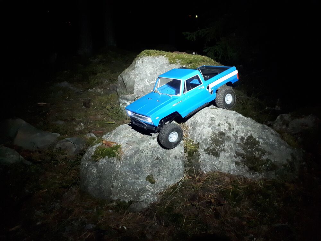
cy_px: 120
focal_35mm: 27
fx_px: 250
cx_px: 160
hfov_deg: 65.3
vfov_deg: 51.4
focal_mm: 3.6
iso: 1250
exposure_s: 1/10
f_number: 1.9
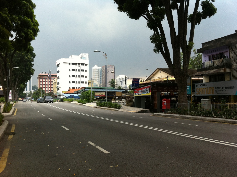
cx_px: 118
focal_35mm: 35
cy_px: 88
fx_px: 239
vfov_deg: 40.6
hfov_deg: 52.7
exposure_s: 1/60
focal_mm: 3.85
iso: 80
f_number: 2.8
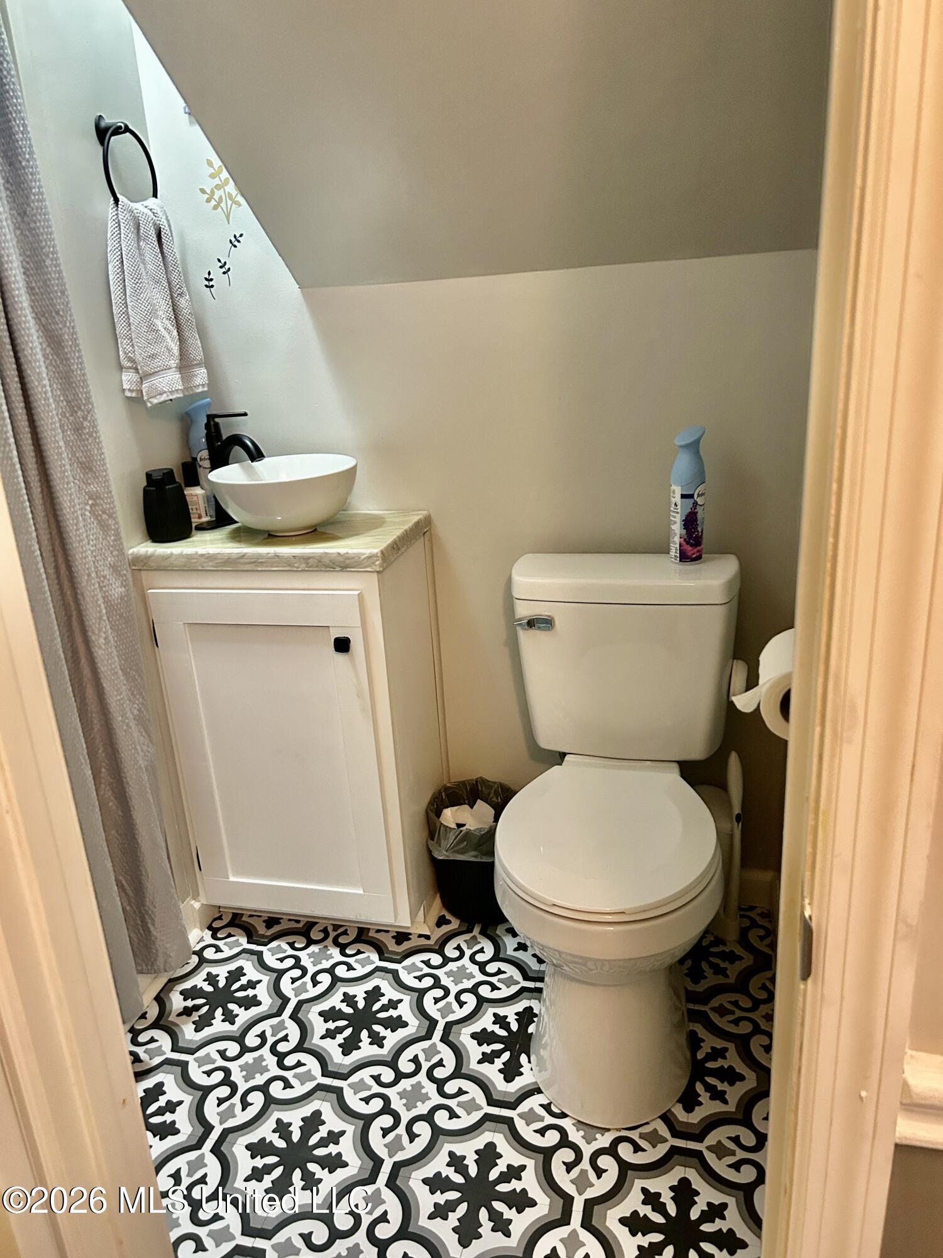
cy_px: 629
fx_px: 944
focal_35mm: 26
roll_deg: +4.1
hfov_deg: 53.1
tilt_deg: -17.3
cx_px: 472
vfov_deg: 67.3
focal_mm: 5.7
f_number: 1.5
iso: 500
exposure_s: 1/60
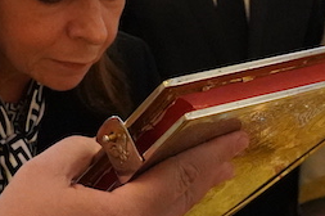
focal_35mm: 114
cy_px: 172
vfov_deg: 11.9
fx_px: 1028
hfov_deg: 17.9
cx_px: 197
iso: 16000
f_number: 5.6
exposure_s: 1/640
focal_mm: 24
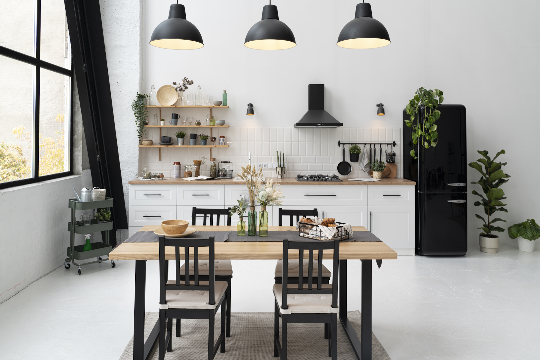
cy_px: 180
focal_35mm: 29
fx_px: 435
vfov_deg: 45.0
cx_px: 270
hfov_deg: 63.6
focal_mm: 29
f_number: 8
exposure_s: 1/5
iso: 100
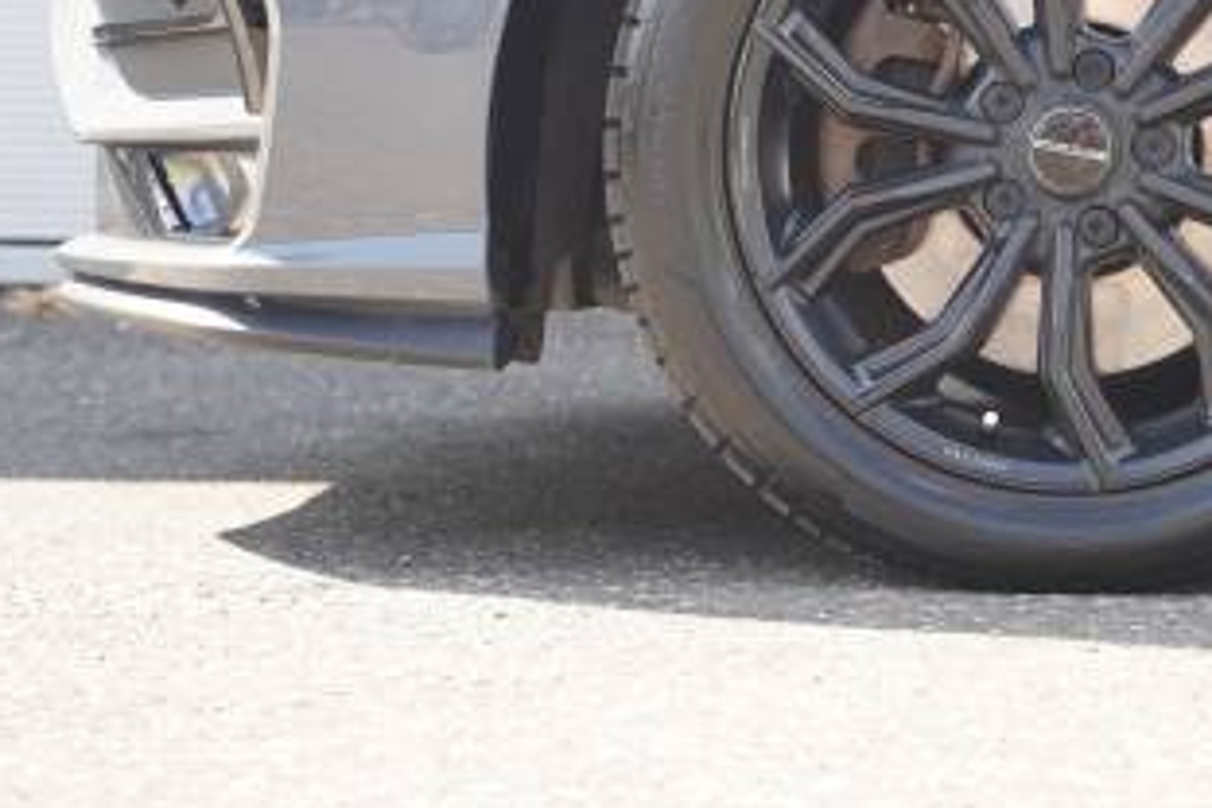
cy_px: 43
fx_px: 4087
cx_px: 1037
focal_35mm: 121
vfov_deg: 11.2
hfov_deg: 16.7
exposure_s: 1/160
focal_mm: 59.2
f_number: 4
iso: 320
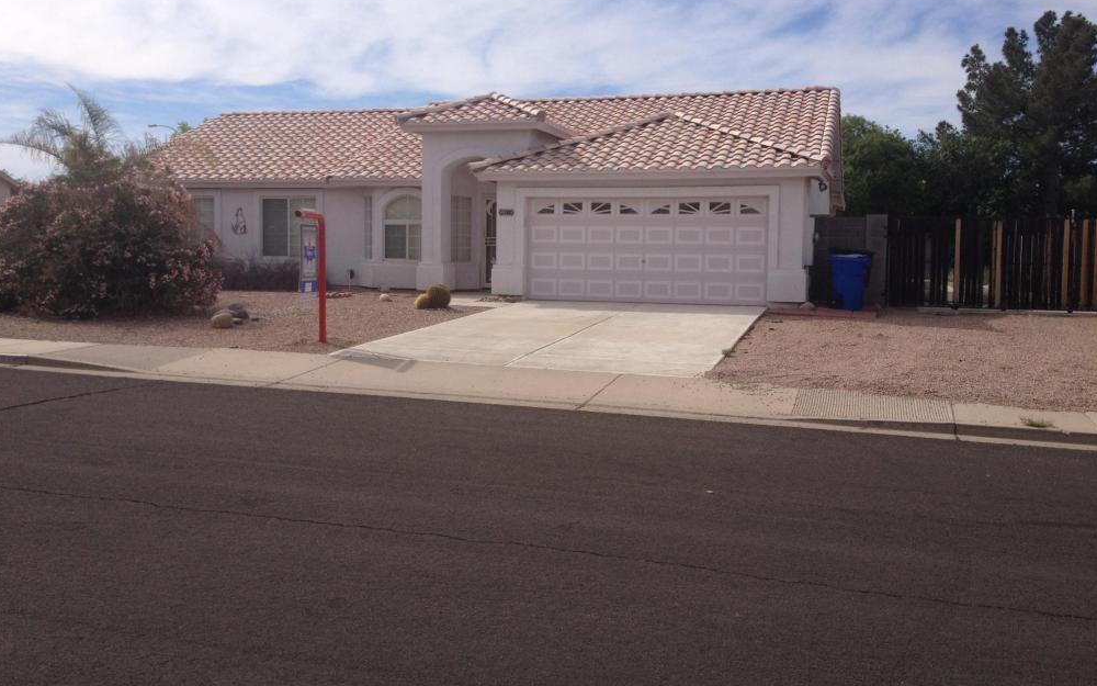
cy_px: 300
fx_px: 1136
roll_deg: -3.3
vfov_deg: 33.5
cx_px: 538
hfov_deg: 51.5
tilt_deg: -4.4
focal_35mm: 38
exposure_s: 1/2762
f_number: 2.4
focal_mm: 4.28
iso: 50
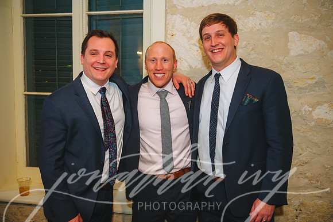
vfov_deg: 35.0
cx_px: 166
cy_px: 111
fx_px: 351
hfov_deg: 50.7
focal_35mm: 38
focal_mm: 38
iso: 2000
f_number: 2.8
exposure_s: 1/80
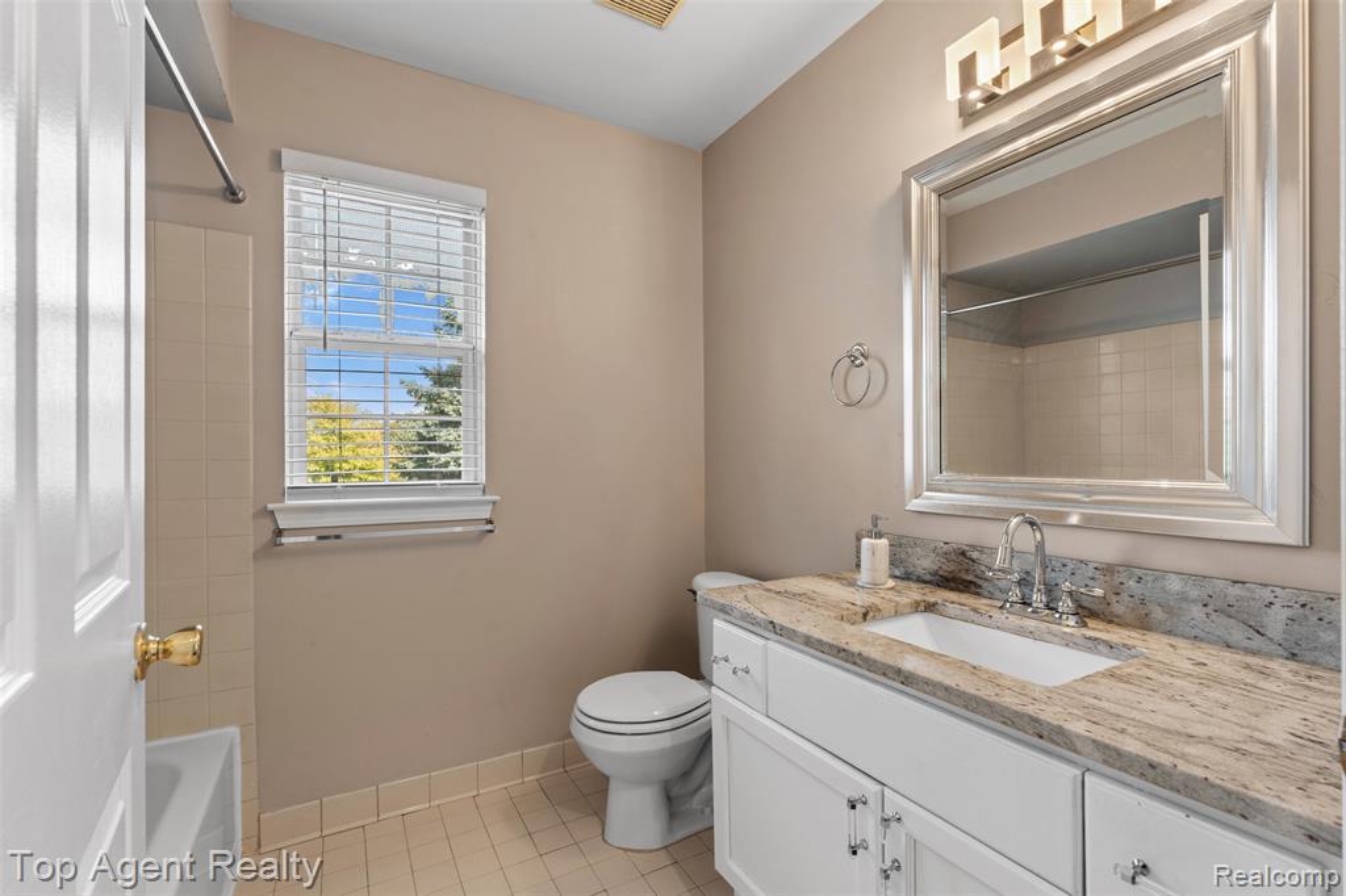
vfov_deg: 73.7
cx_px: 673
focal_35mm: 16
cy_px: 448
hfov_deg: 96.8
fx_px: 598
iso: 200
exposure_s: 1/1.67
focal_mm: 16
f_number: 9
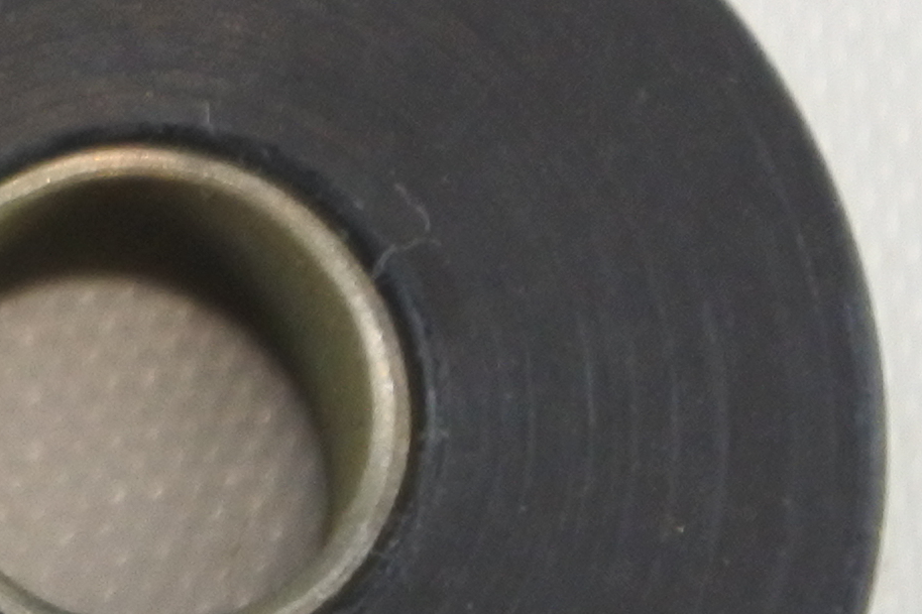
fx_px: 11701
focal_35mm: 457
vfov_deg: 3.0
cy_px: -272
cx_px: -780
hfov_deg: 4.5
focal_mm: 27.9
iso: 800
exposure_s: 1/125
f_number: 5.6
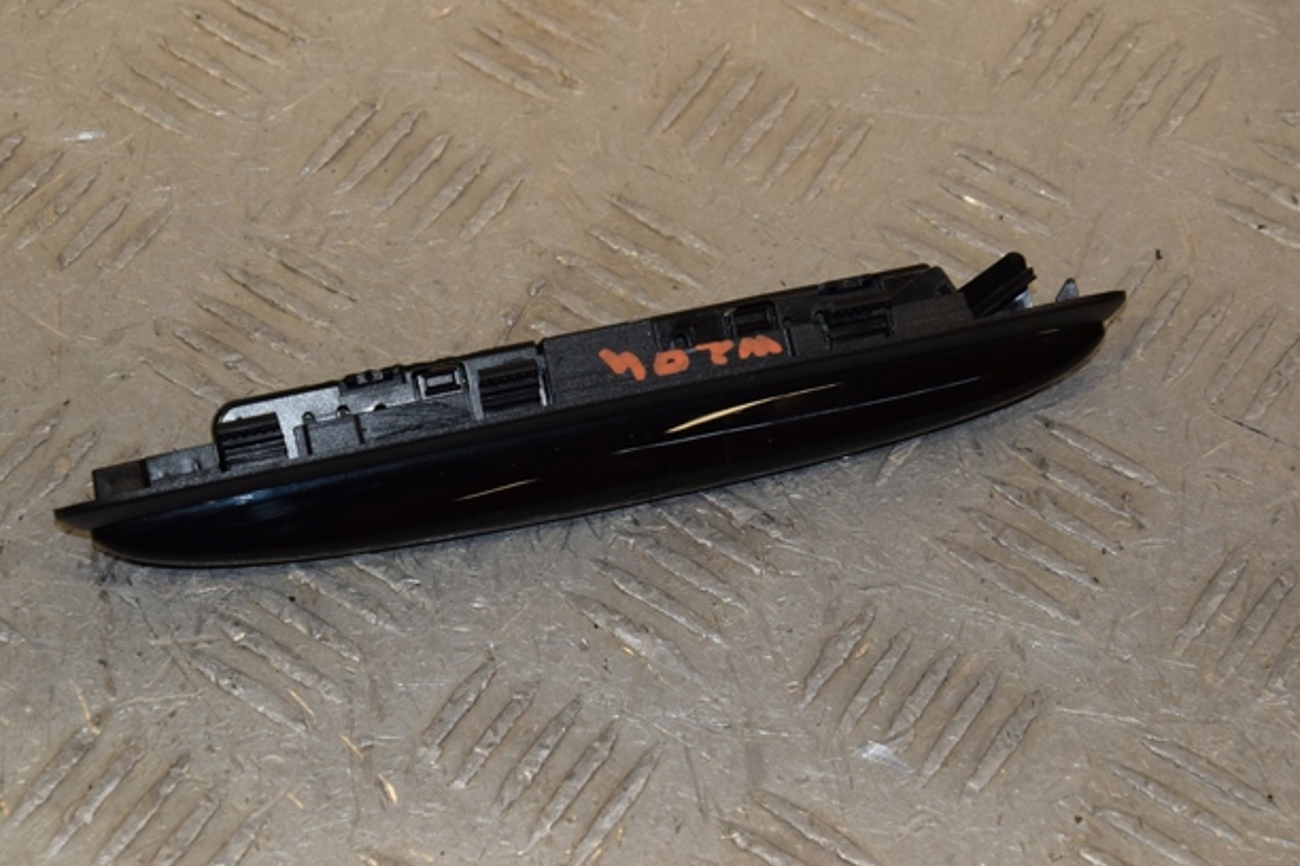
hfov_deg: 17.4
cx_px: 625
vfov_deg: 11.7
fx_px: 4244
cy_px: 418
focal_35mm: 118
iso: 800
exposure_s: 1/200
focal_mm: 75
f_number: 10
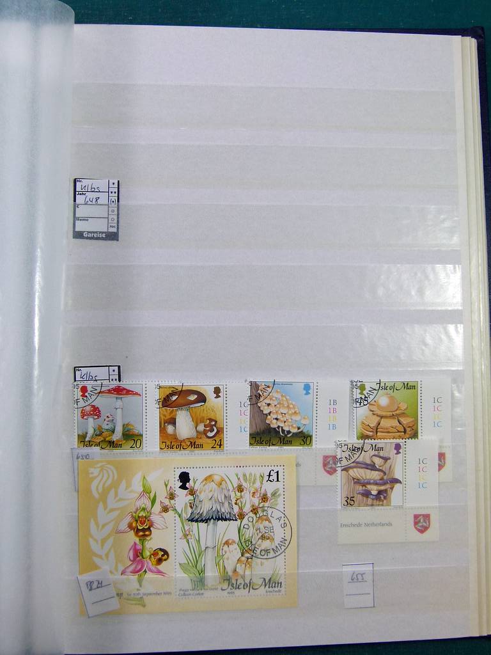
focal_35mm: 36
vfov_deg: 51.4
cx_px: 246
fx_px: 681
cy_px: 328
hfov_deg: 39.7
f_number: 4
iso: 100
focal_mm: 6.5
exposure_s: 1/125
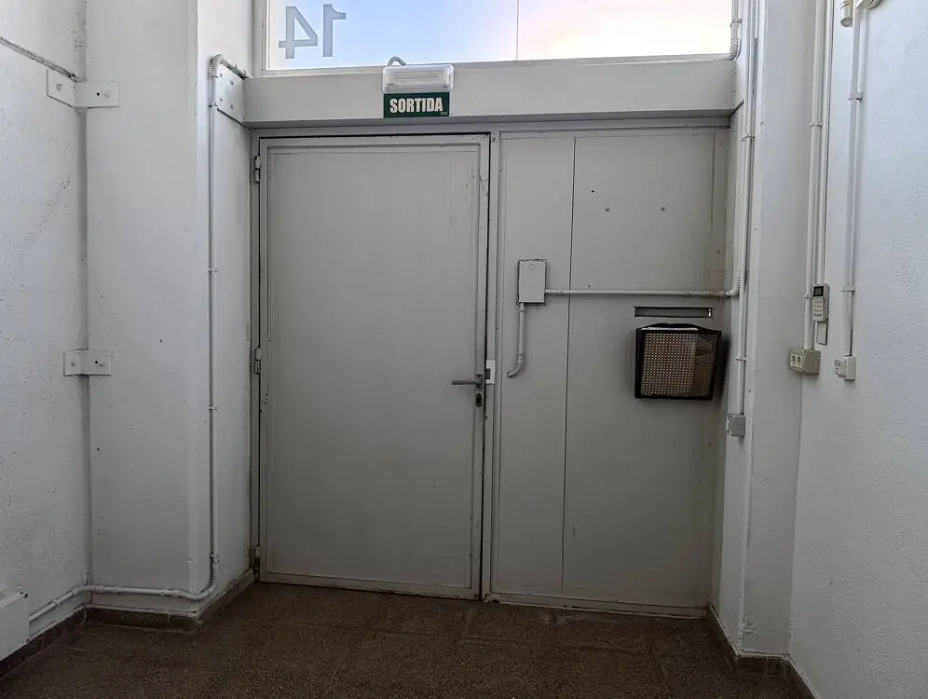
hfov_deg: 73.8
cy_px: 350
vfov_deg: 59.0
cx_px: 464
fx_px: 617
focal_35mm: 23
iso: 400
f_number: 1.7
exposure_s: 1/100
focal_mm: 6.11
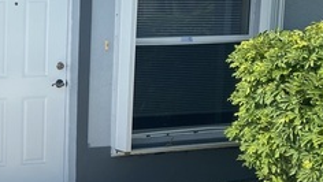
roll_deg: -0.3
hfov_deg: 23.1
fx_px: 685
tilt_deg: -6.1
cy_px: 93
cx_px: -112
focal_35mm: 80
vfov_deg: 15.1
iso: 32
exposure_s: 1/2315
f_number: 1.8
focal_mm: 4.25
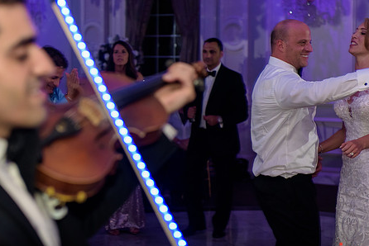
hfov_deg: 22.3
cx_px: 158
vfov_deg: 15.0
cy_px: 126
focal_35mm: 91
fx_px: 933
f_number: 3.2
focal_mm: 70
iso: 1600
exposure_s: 1/125
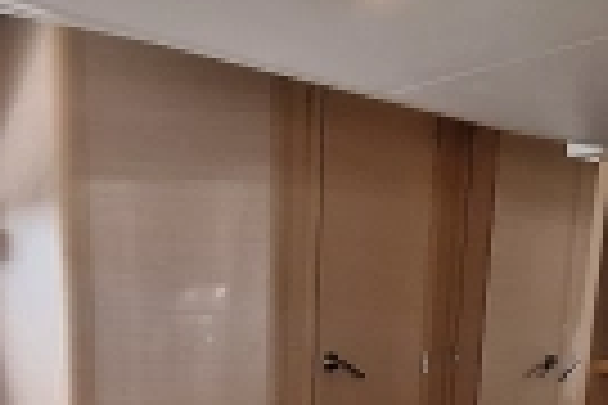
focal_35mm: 55
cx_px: 225
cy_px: 664
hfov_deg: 36.0
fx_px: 929
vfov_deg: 20.0
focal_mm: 1.74
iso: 160
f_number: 2.2
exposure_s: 1/40
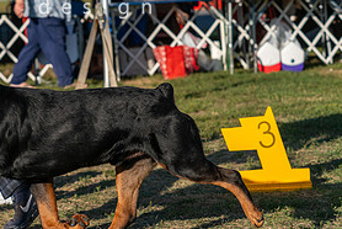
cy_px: 45
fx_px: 1645
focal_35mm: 173
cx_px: -1
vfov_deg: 7.9
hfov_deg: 11.7
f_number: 4.5
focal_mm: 83
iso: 125
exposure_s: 1/1250
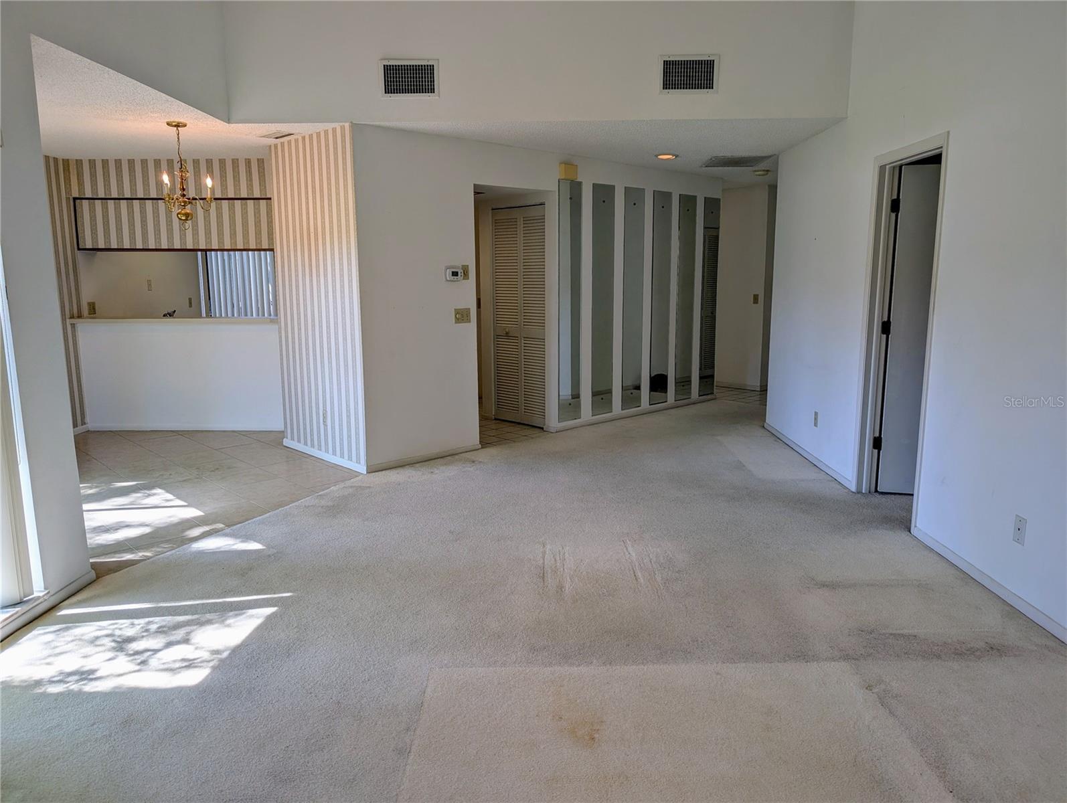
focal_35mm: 24
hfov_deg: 71.5
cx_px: 534
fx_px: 741
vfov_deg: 56.9
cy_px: 402
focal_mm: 6.9
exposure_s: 1/120
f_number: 1.68
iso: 22
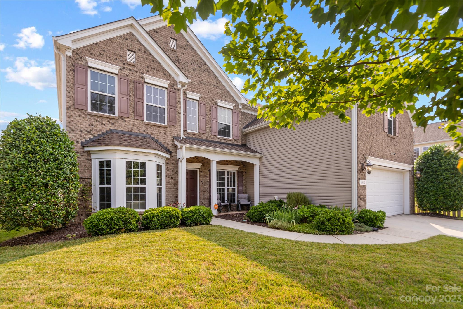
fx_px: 206
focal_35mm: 16
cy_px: 154
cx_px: 232
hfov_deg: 96.7
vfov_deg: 73.7
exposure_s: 1/100
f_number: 7.1
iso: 100
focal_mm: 16
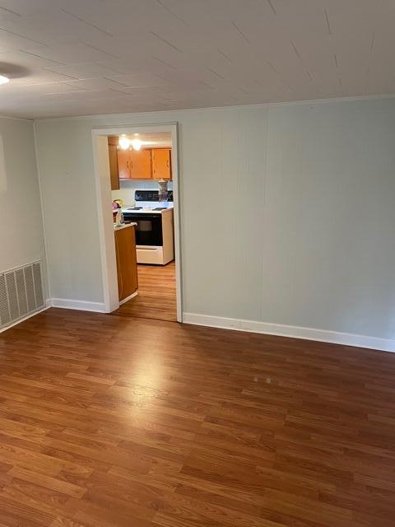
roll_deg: +1.1
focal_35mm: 26
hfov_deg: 53.1
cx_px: 198
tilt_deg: -15.4
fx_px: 396
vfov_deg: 67.3
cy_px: 264
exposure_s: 1/60
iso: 250
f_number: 1.6
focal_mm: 4.2
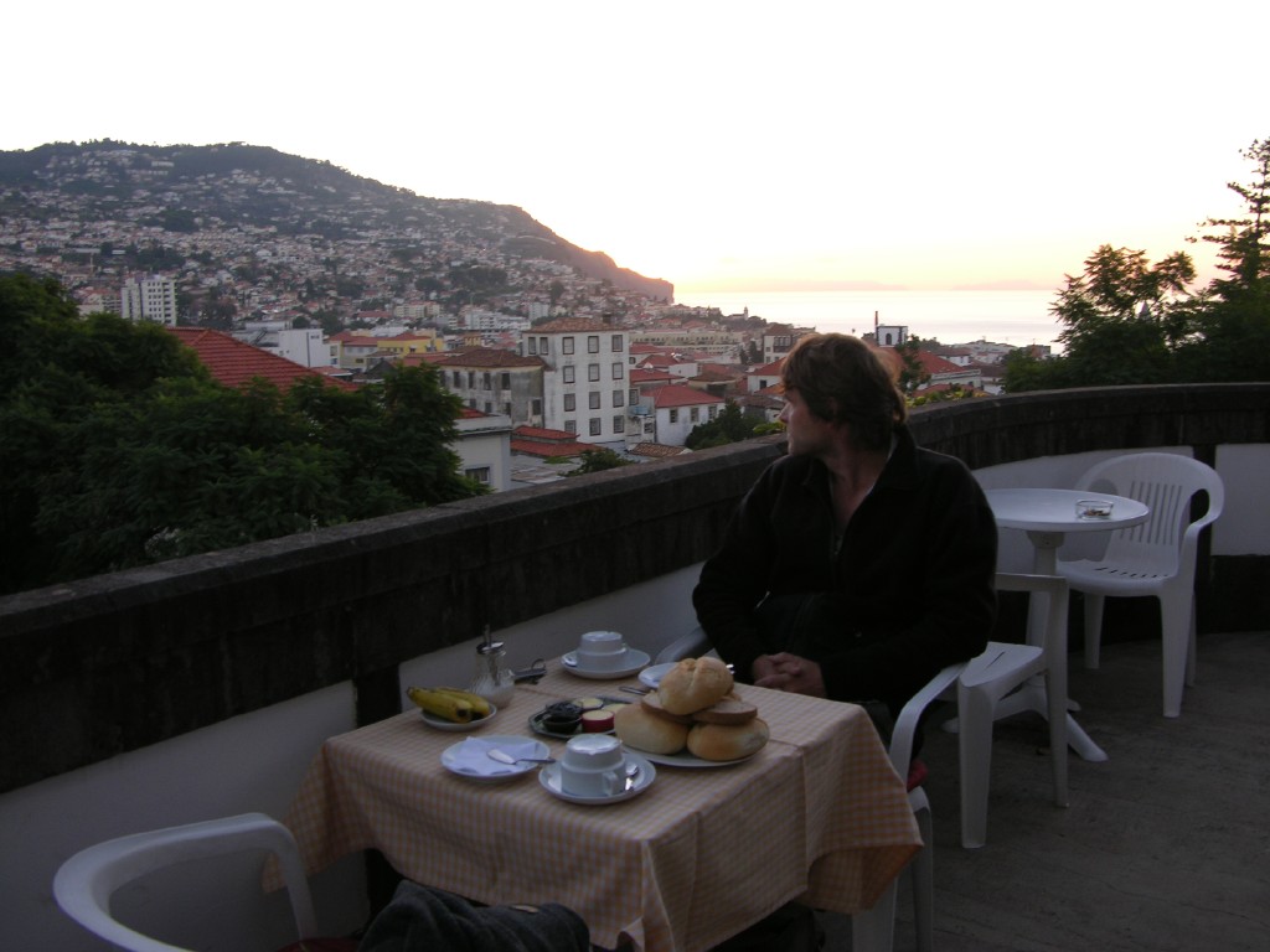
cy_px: 476
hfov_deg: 52.6
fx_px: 1284
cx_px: 635
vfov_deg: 40.7
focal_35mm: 35
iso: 50
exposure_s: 1/45.7
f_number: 3.2
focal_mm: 8.9
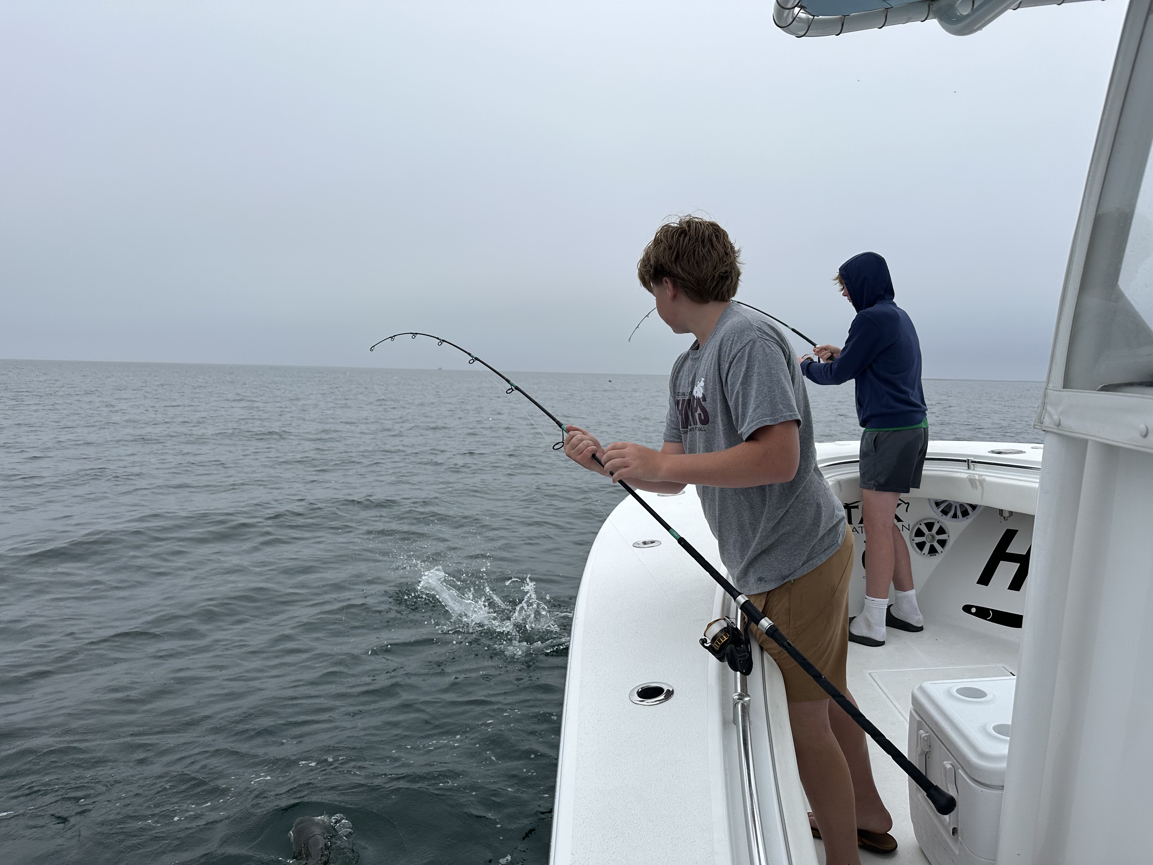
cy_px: 432
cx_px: 576
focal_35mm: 24
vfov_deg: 56.8
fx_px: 799
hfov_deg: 71.6
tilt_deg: -4.9
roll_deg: +0.0
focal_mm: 6.86
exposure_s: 1/680
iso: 80
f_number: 1.78
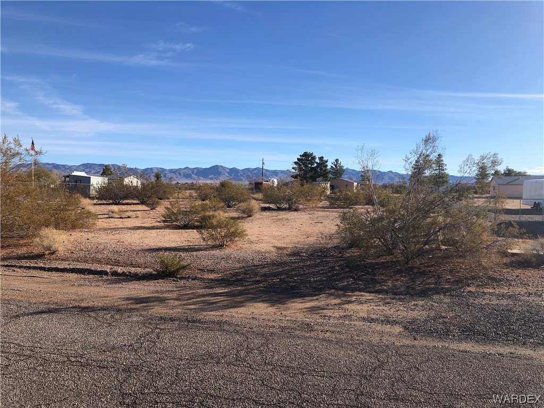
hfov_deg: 63.4
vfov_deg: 49.7
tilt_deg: -3.9
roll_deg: +0.1
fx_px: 440
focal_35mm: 28
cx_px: 272
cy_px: 204
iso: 20
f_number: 1.8
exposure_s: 1/2208
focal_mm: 4
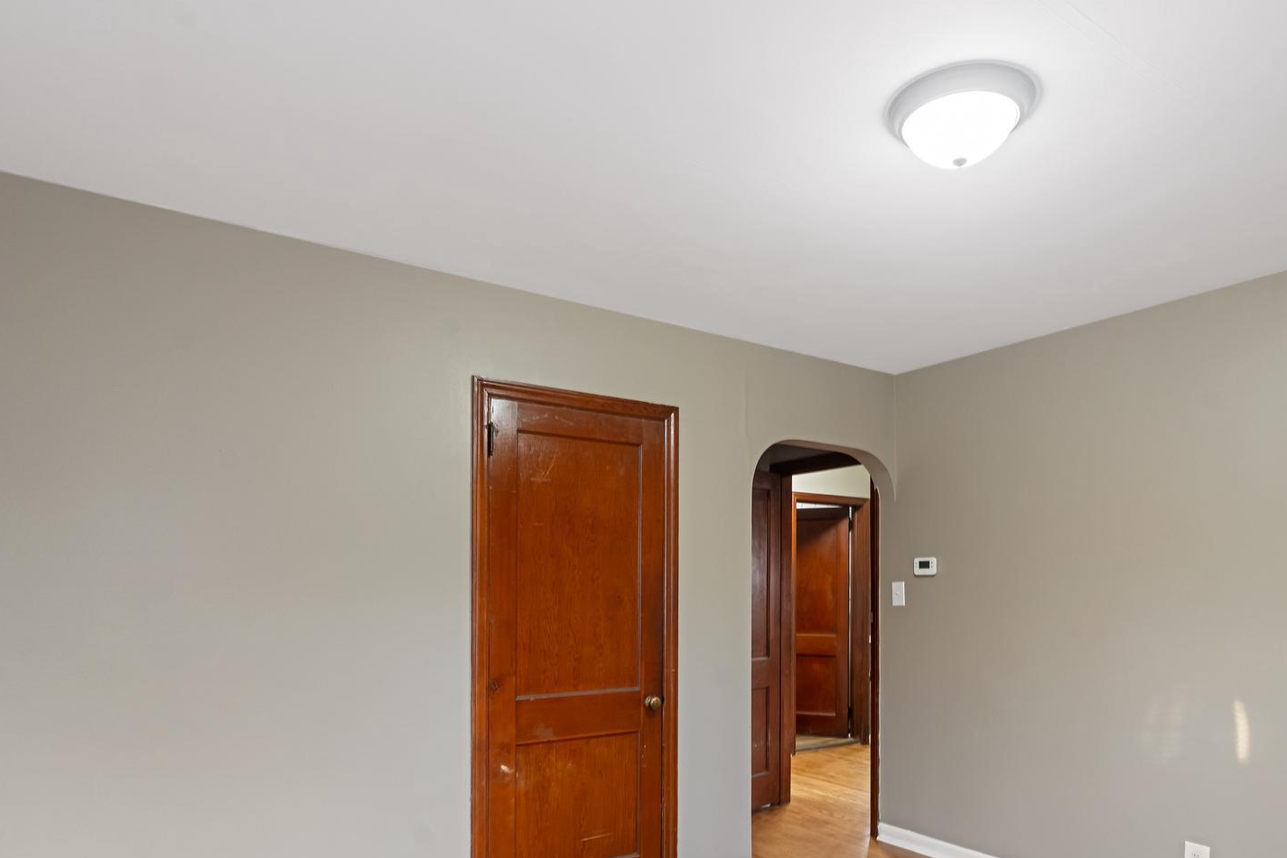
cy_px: 574
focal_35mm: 23
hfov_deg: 75.9
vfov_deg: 54.0
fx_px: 822
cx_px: 704
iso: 1600
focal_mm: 16
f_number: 8
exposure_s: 1/3
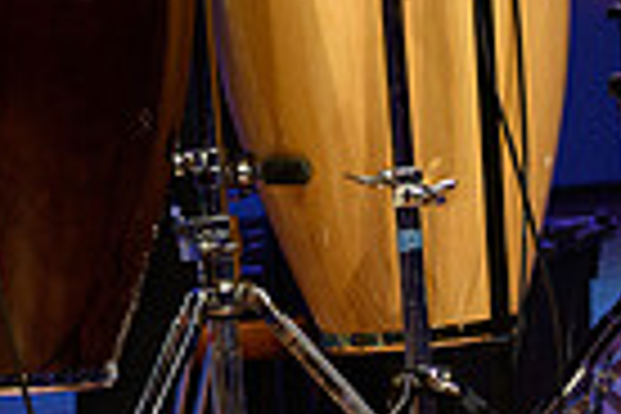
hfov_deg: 2.4
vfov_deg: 1.6
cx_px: 94
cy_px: -353
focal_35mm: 842
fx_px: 14523
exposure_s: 1/400
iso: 3200
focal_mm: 200
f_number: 5.6
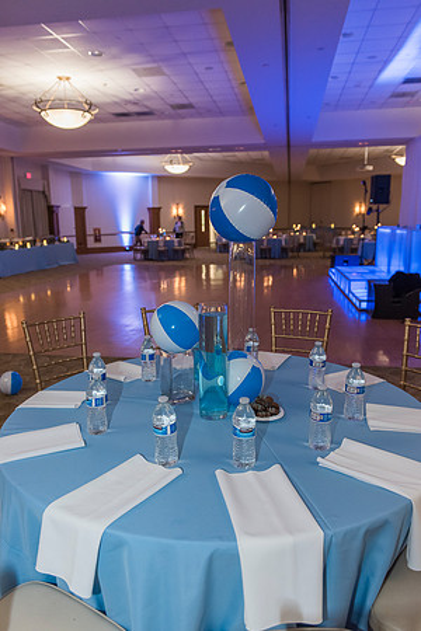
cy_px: 316
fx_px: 491
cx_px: 210
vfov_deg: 65.5
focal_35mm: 28
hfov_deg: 46.4
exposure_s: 1/80
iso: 2500
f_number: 3.5
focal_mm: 28
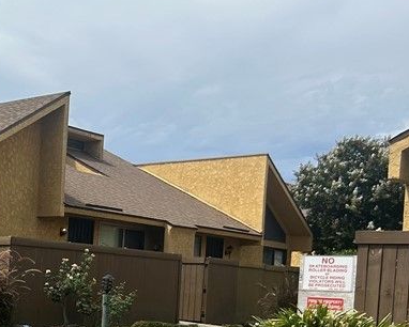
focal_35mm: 68
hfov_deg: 25.1
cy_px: 313
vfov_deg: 21.8
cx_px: -85
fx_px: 824
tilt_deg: -3.3
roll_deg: -2.2
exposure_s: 1/5587
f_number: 1.5
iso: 50
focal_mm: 5.7
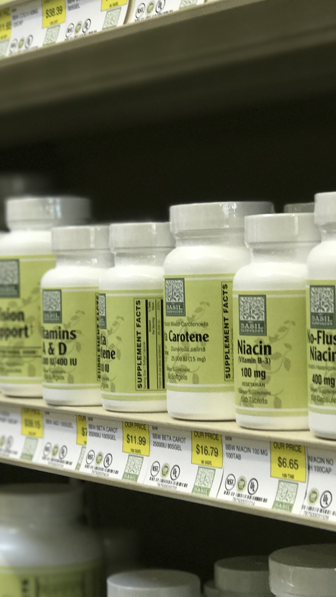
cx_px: 107
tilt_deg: -4.0
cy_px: 333
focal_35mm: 103
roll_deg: +1.4
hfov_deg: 11.7
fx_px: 1632
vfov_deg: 20.7
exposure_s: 1/60
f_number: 2.8
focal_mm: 6.6
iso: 100
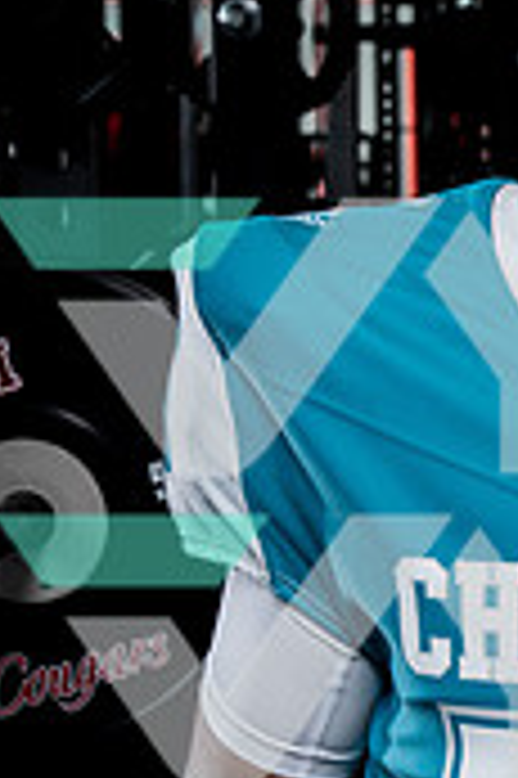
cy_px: 657
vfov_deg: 12.1
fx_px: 3655
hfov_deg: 8.0
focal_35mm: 169
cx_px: 662
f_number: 9
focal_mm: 65
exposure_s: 1/250
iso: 640
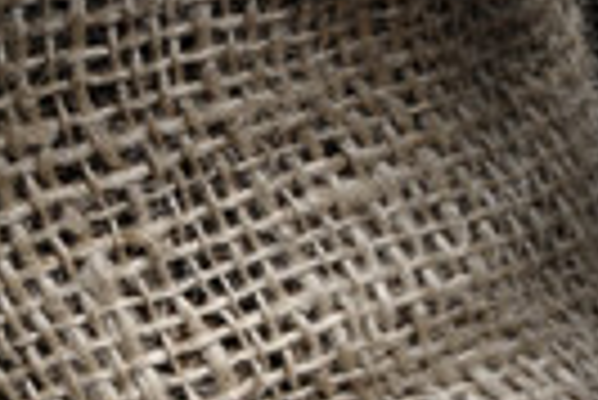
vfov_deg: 2.3
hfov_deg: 3.4
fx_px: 9828
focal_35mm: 591
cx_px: -827
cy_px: 7
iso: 200
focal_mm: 105
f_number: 16
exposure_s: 4
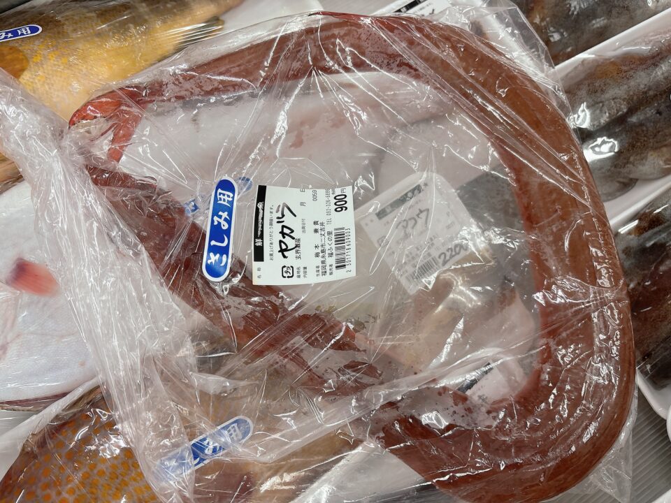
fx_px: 504
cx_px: 336
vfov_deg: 53.1
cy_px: 252
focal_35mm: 26
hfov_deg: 67.3
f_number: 1.6
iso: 100
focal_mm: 5.96
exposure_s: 1/120
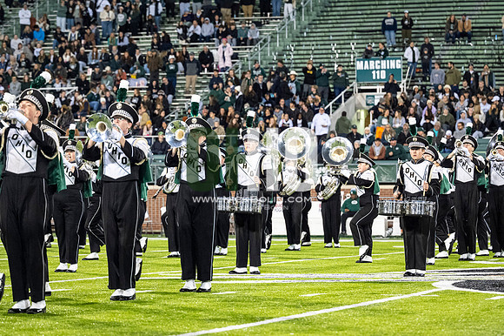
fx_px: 2015
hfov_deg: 14.3
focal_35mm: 144
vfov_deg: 9.5
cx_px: 252
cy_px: 168
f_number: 2.8
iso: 800
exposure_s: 1/500
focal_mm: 96
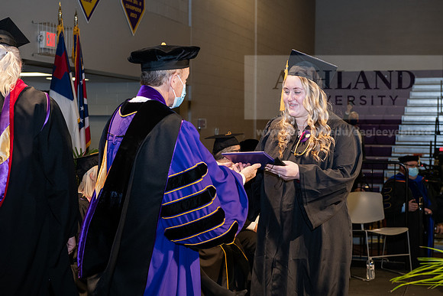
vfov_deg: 20.6
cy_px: 148
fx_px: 812
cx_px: 222
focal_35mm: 66
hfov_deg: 30.5
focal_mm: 66
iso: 1600
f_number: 6.3
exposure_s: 1/200
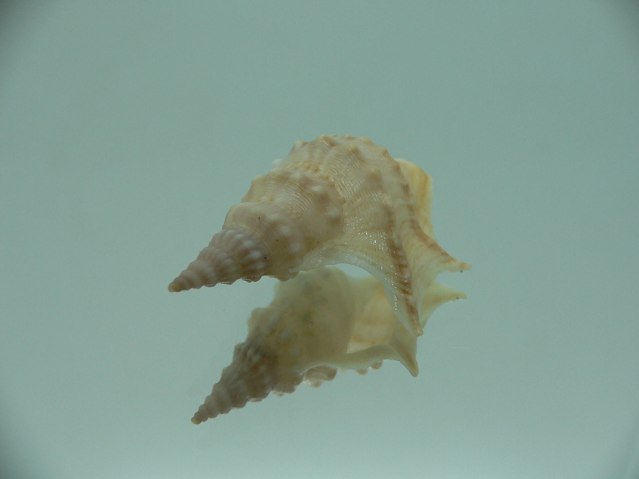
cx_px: 320
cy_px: 240
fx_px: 646
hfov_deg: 52.6
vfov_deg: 40.7
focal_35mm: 35
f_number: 2.8
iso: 80
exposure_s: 1/80
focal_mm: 4.6
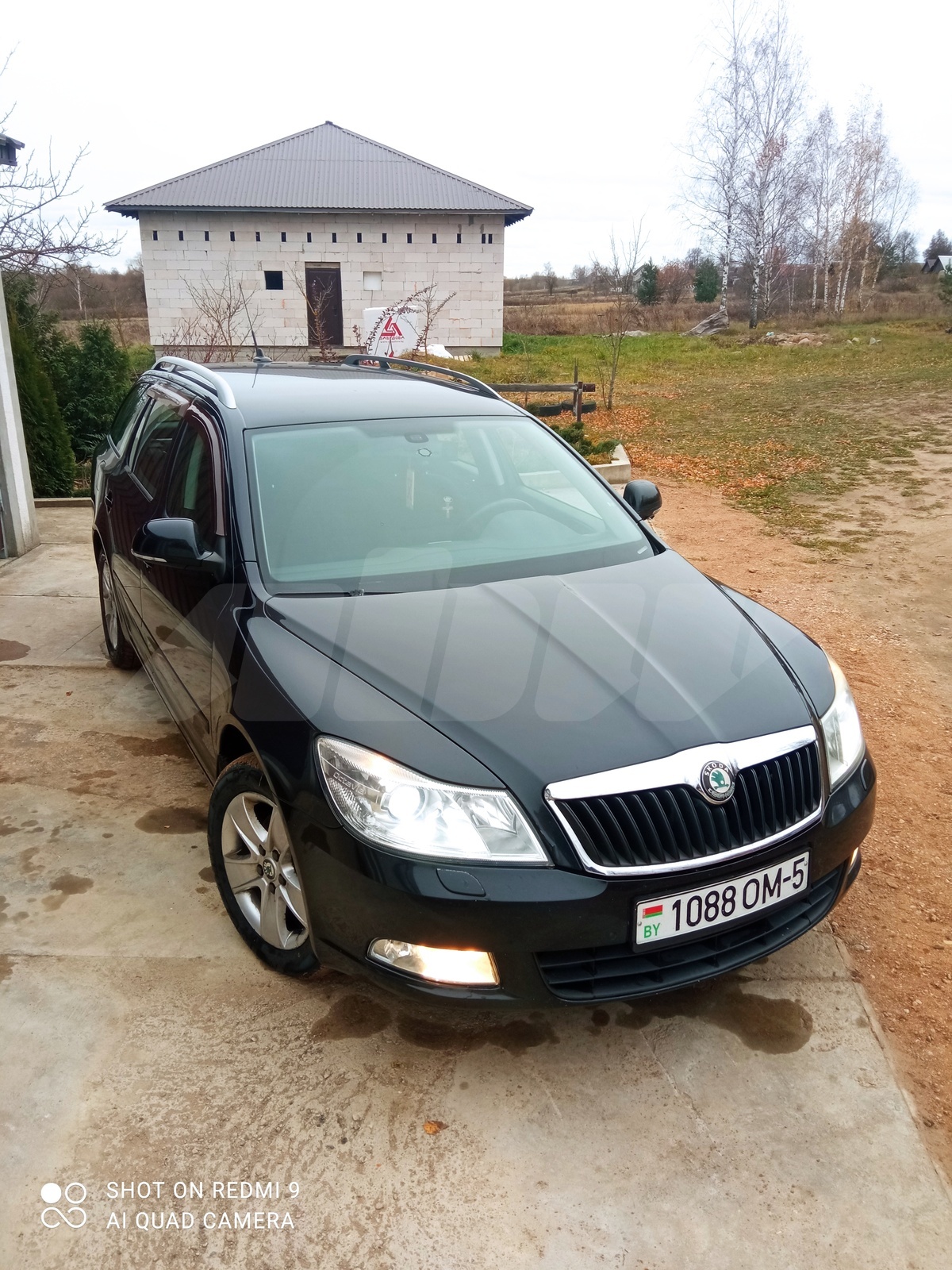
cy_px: 635
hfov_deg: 51.4
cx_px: 476
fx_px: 990
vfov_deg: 65.3
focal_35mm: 27
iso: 116
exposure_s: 1/113
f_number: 2.2
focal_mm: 3.79
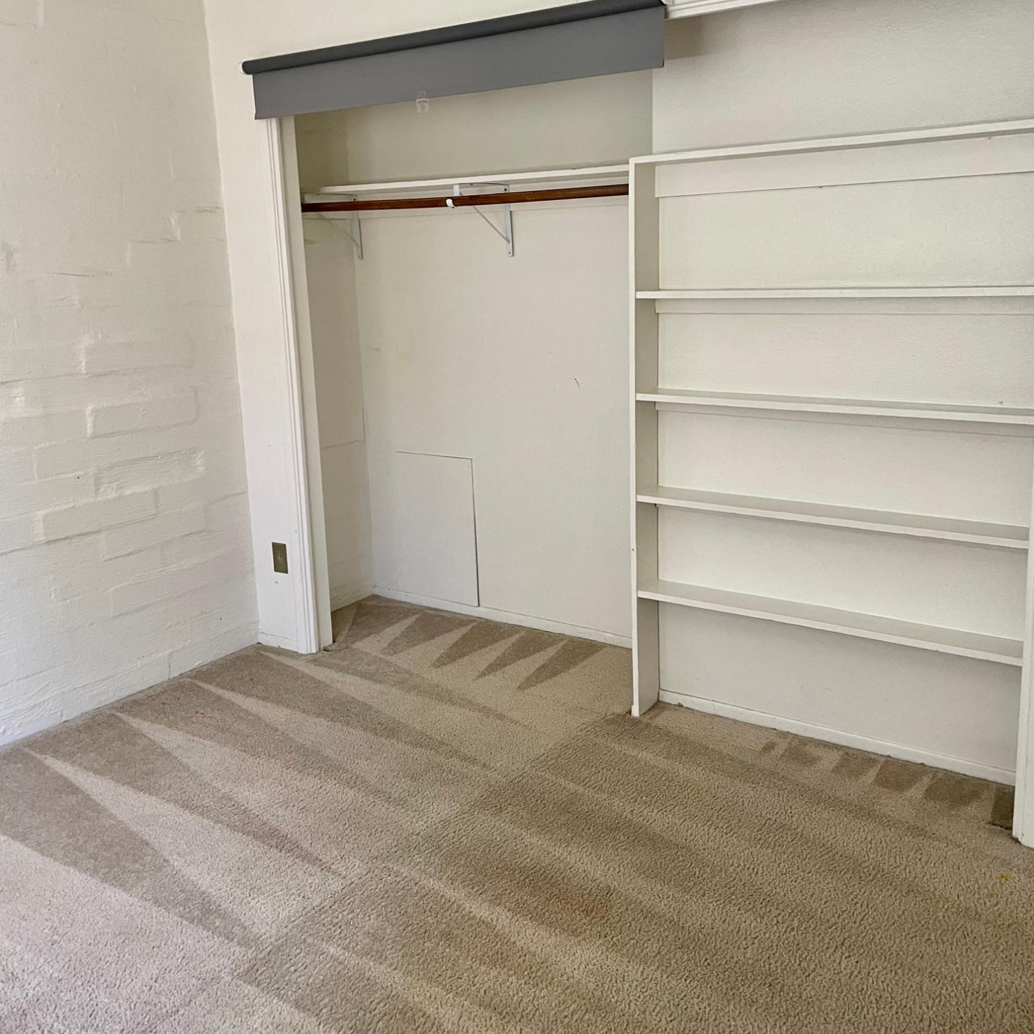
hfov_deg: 52.5
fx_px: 1048
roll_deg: +1.9
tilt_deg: -8.4
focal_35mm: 31
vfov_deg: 52.4
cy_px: 458
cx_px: 522
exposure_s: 1/60
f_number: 1.6
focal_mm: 4.2
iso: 125
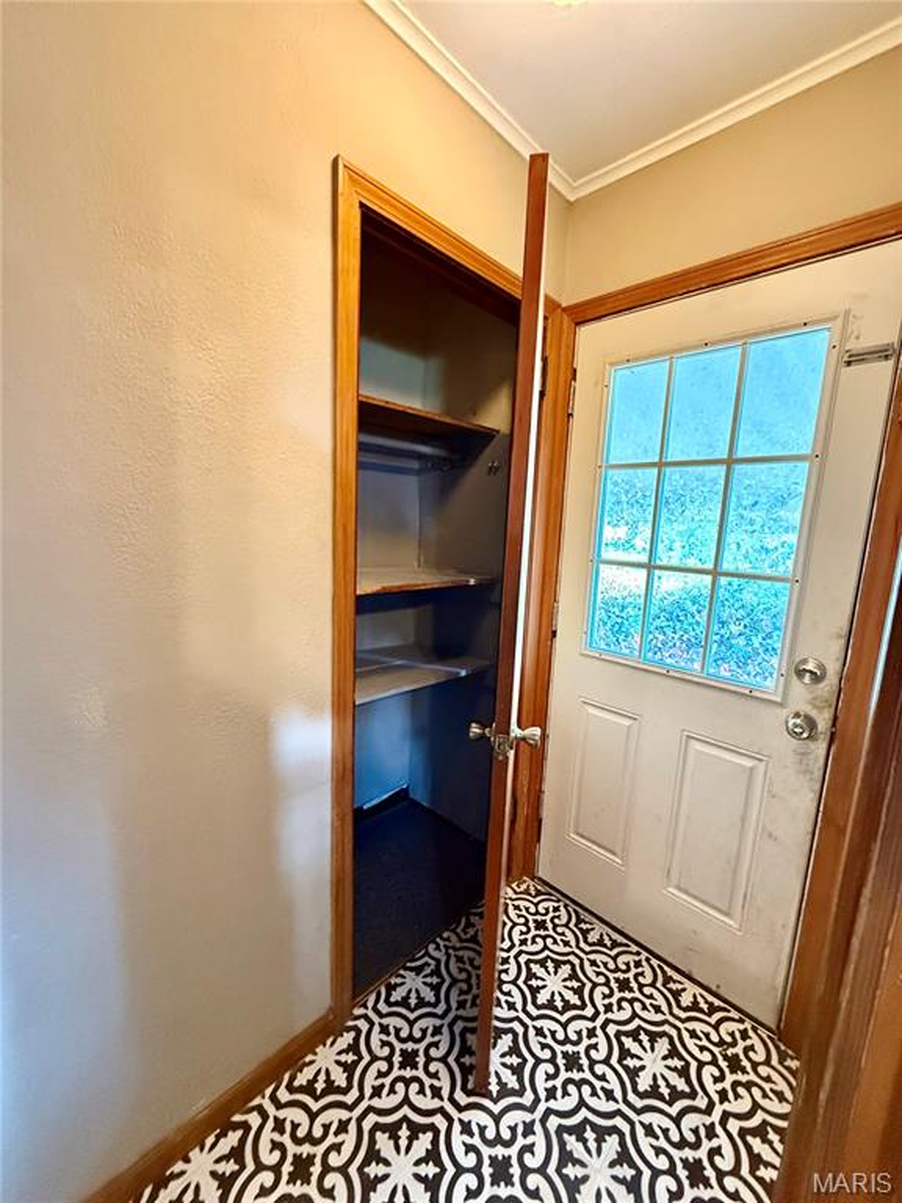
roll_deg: -3.1
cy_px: 602
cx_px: 451
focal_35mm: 14
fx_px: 486
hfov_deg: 85.7
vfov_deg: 102.1
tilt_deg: -9.8
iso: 800
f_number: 2.2
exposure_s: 1/60
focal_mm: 2.22
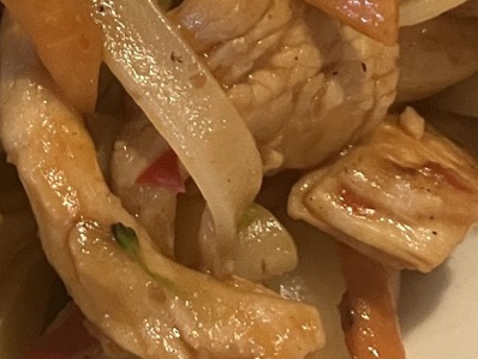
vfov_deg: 10.6
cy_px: -197
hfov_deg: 14.1
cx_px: -116
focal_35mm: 135
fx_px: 1865
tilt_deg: -56.2
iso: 320
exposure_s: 1/50
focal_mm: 3.99
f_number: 1.8
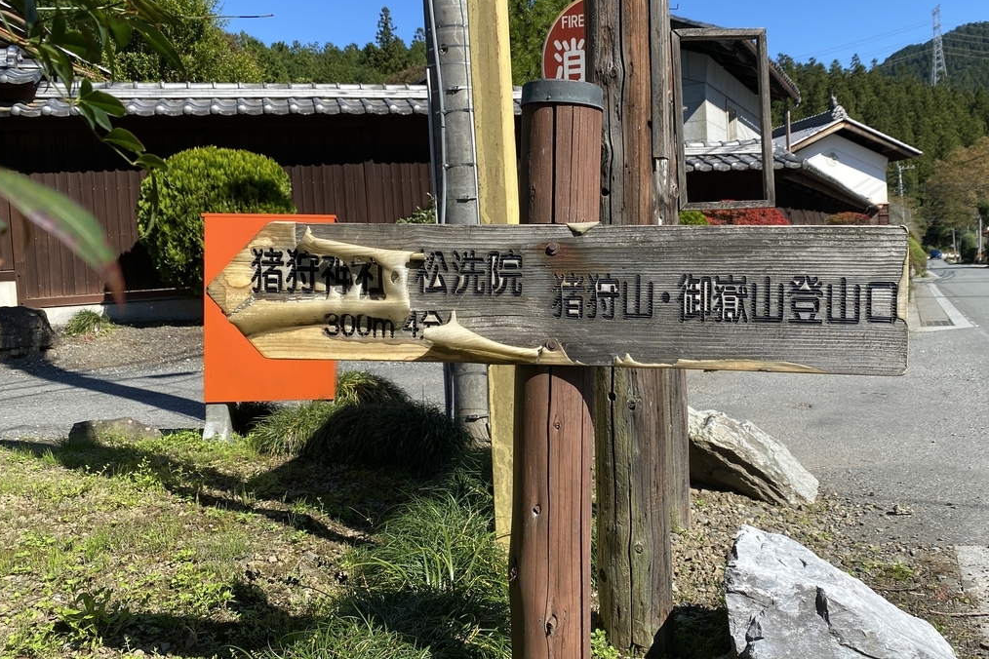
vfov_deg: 41.0
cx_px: 560
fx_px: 879
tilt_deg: -2.2
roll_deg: +2.8
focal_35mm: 32
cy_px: 287
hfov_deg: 58.5
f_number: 1.8
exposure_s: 1/1629
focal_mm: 4.25
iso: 32
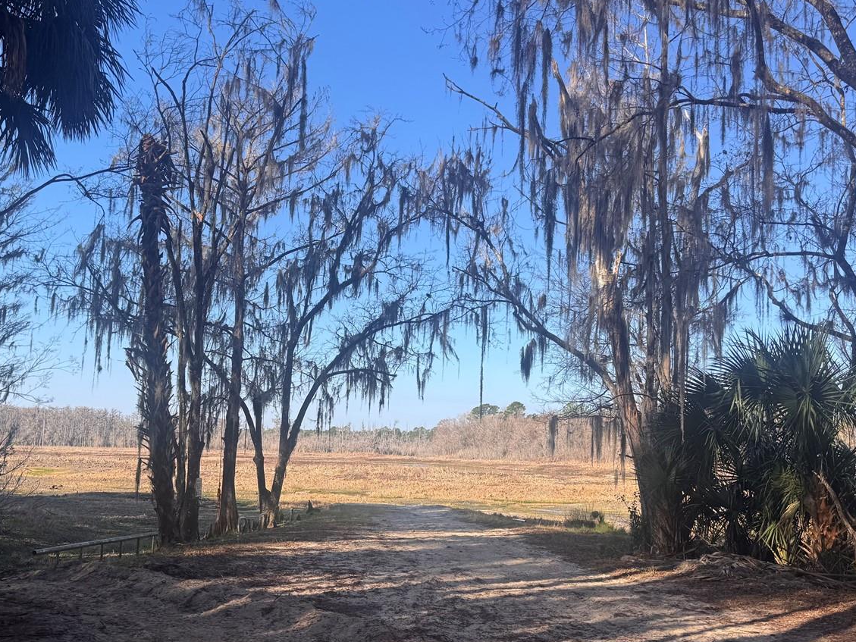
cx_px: 385
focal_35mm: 34
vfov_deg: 41.7
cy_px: 376
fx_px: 841
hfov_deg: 53.9
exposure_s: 1/2331
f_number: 1.78
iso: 80
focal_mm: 6.76
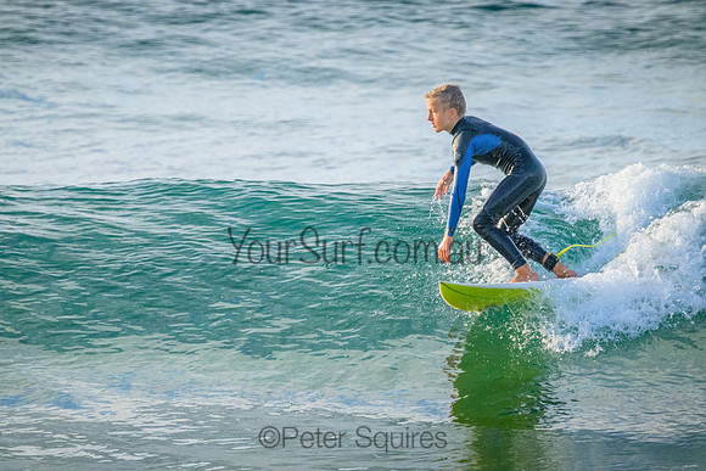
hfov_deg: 2.6
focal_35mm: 800
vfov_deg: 1.7
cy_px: 236
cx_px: 353
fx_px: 15692
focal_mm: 800
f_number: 11
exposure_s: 1/2000
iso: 6400
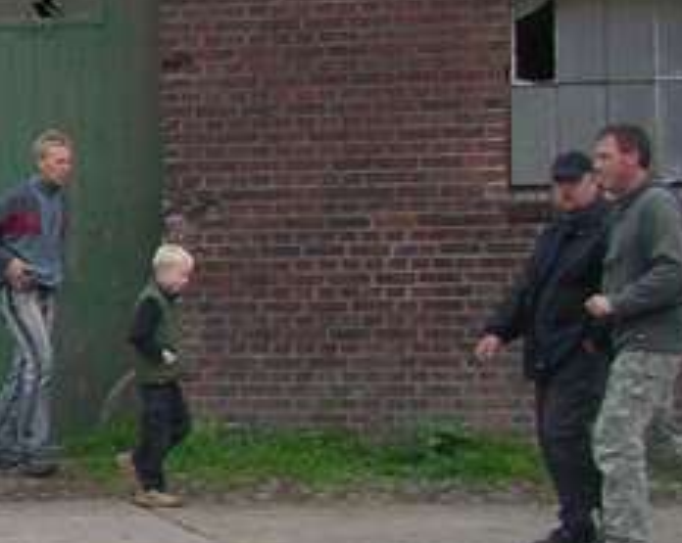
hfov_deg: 11.2
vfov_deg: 9.9
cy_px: 420
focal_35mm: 156
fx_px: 3145
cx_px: -700
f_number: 2.8
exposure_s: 1/100
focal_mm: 5.7
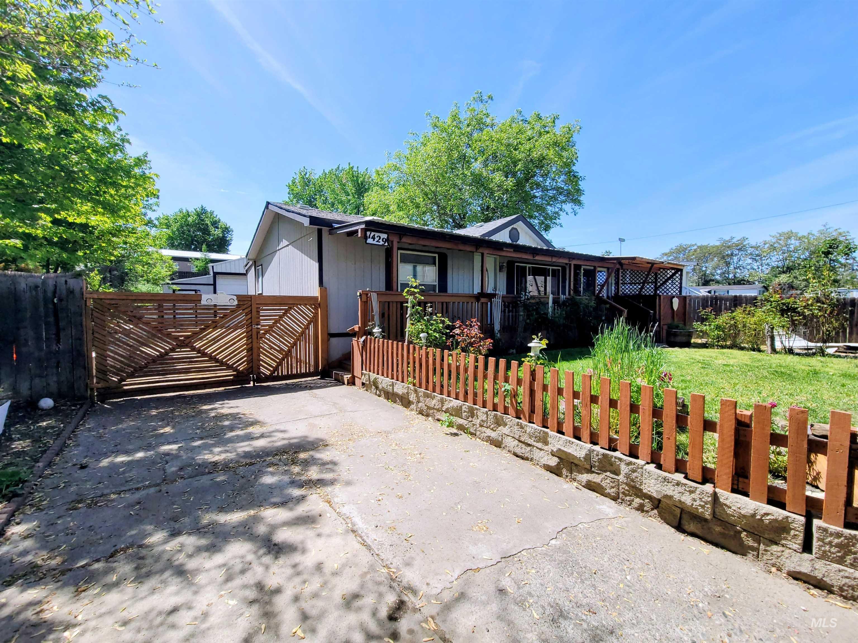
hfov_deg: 106.2
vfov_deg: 89.9
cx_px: 429
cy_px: 322
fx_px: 322
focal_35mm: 13
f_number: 2.2
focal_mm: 2.2
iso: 64
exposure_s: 1/1176
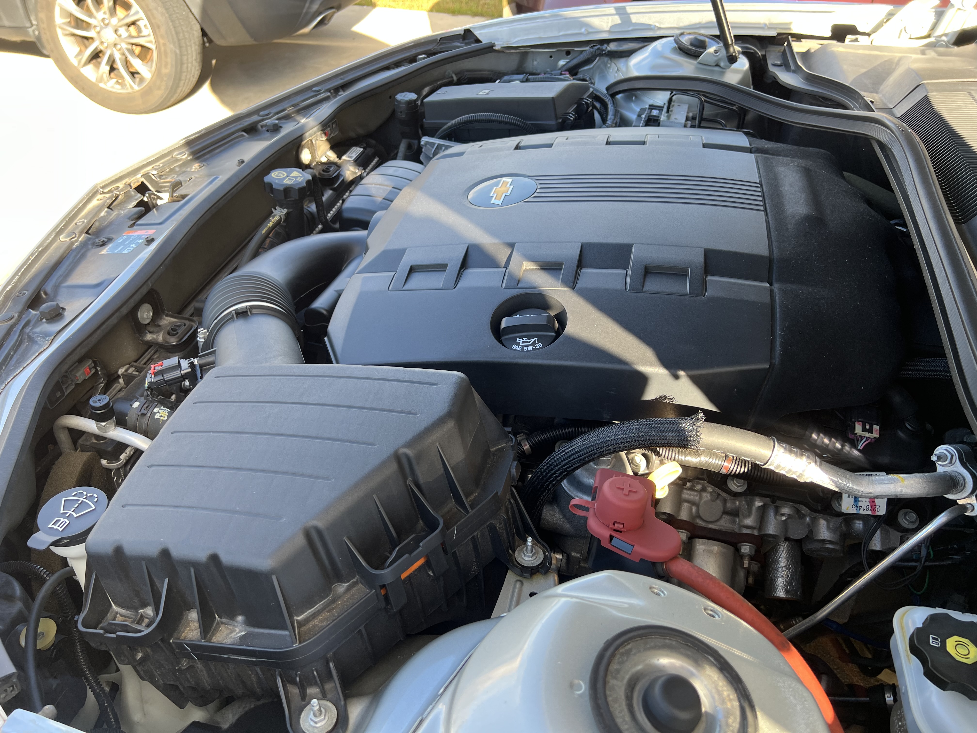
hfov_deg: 67.3
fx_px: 734
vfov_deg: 53.1
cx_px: 488
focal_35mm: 26
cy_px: 366
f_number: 1.5
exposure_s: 1/193
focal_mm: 5.7
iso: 40
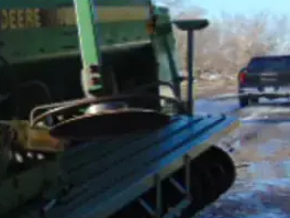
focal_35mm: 91
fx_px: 762
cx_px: -213
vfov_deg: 16.2
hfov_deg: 17.8
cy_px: 120
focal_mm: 4.5
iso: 80
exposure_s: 1/800
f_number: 3
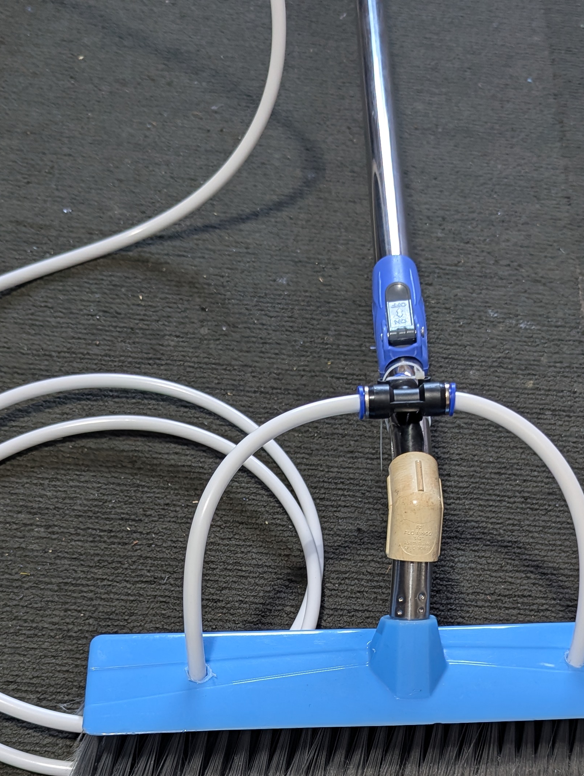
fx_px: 1032
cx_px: 320
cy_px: 597
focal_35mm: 46
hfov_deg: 31.6
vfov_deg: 39.9
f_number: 1.85
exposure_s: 1/25
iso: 173
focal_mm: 6.81
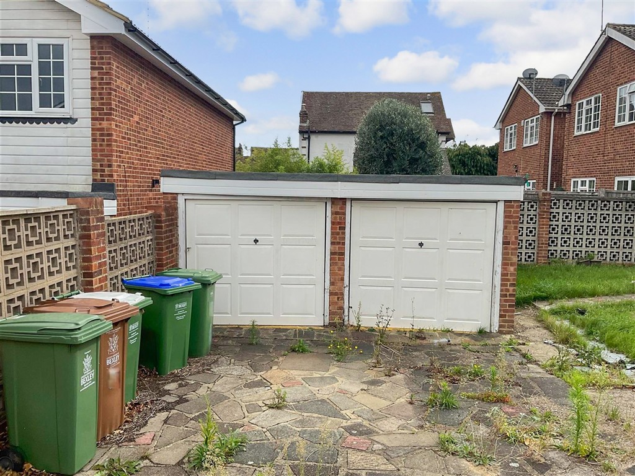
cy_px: 238
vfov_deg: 48.2
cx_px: 318
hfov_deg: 61.7
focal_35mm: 29
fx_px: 532
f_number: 1.8
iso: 16
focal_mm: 3
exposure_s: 1/1400
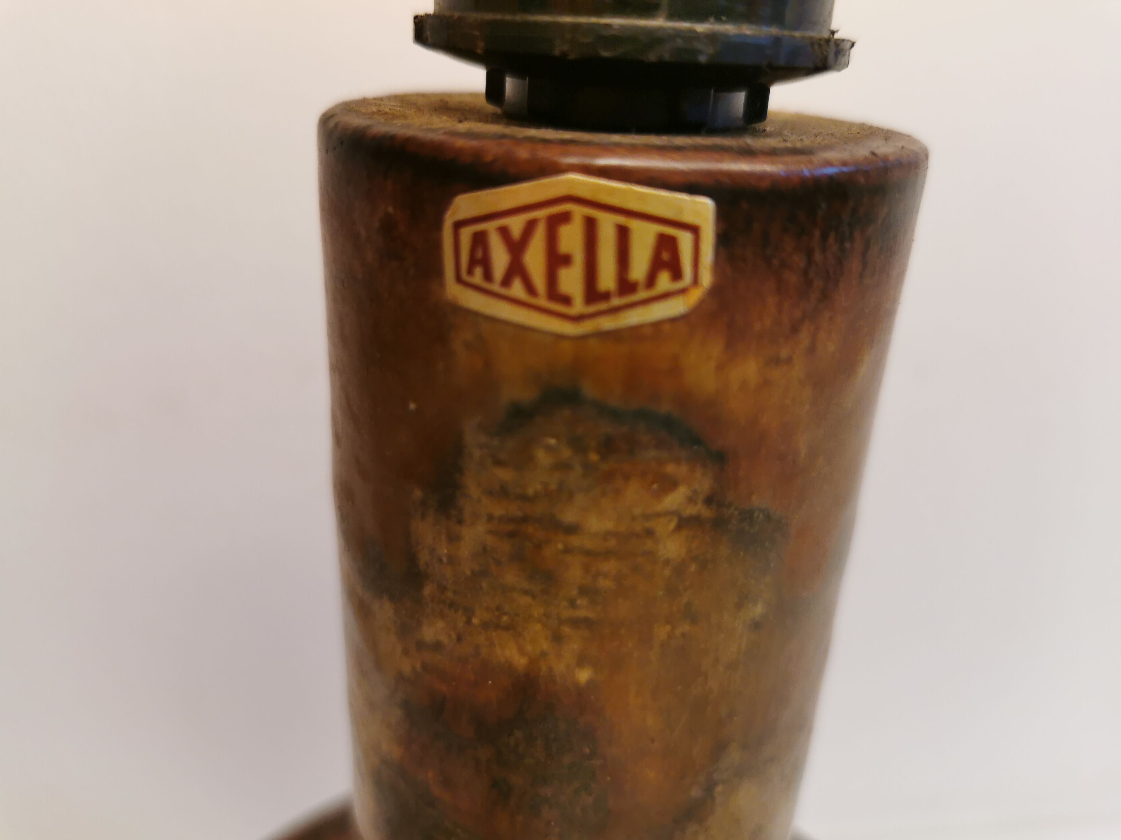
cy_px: 420
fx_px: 874
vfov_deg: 51.4
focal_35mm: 27
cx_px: 560
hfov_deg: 65.3
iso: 100
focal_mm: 5.56
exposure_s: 1/100
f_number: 1.6
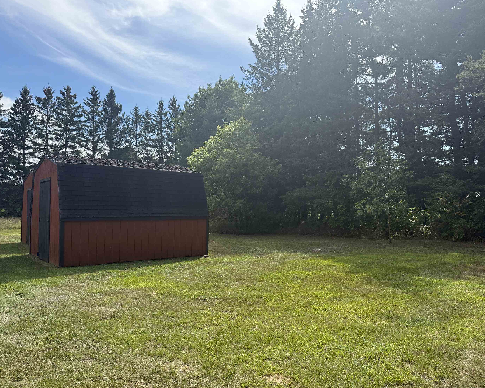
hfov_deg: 66.0
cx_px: 242
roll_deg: -0.3
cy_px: 197
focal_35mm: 26
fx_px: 373
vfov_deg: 54.9
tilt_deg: +1.5
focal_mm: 6.76
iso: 100
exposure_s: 1/3759
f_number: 1.78
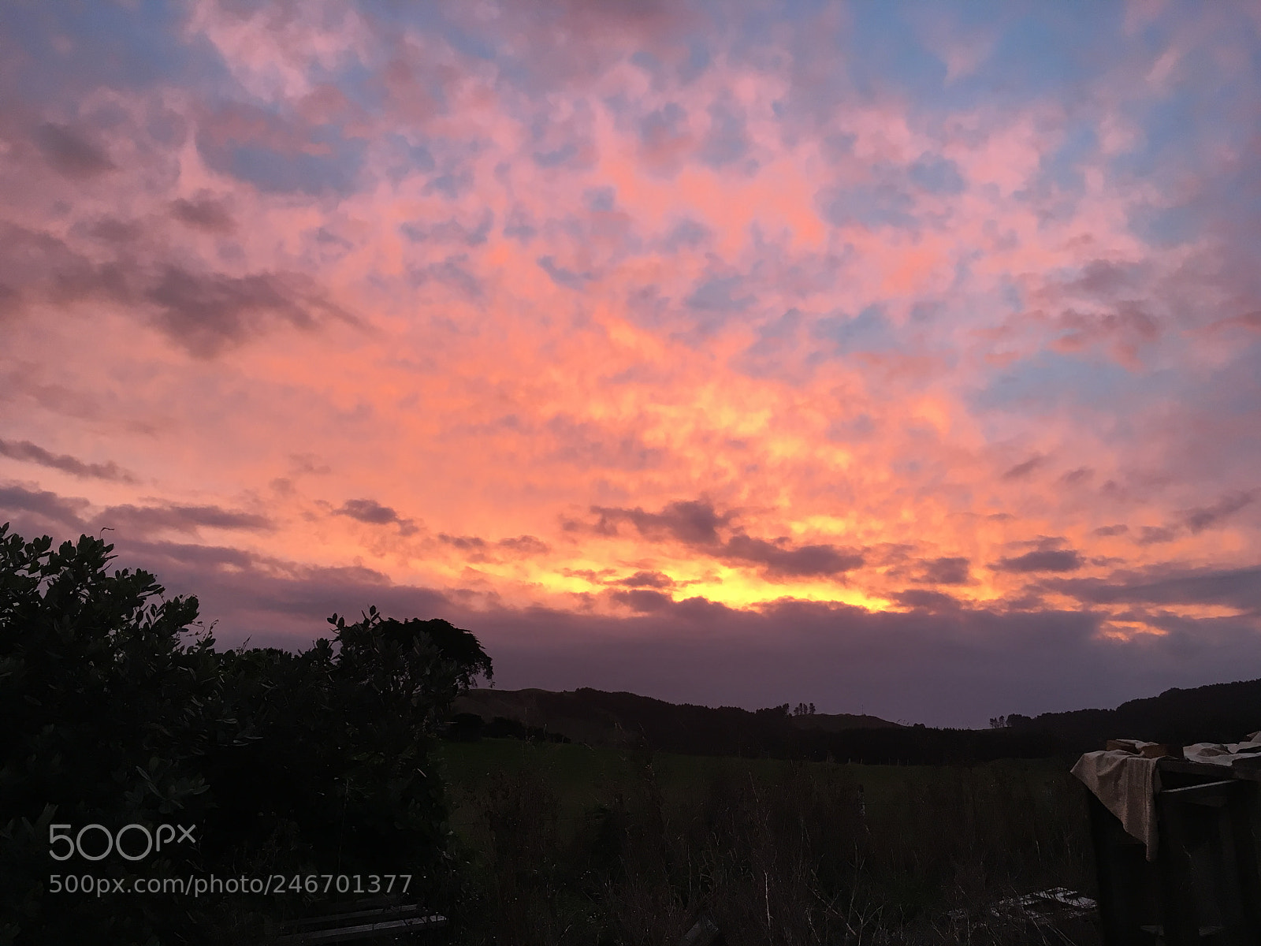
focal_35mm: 29
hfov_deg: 61.7
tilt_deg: +17.4
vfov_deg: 48.2
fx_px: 1056
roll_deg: +0.2
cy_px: 473
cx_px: 630
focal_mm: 4.15
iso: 32
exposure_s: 1/33
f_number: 2.2
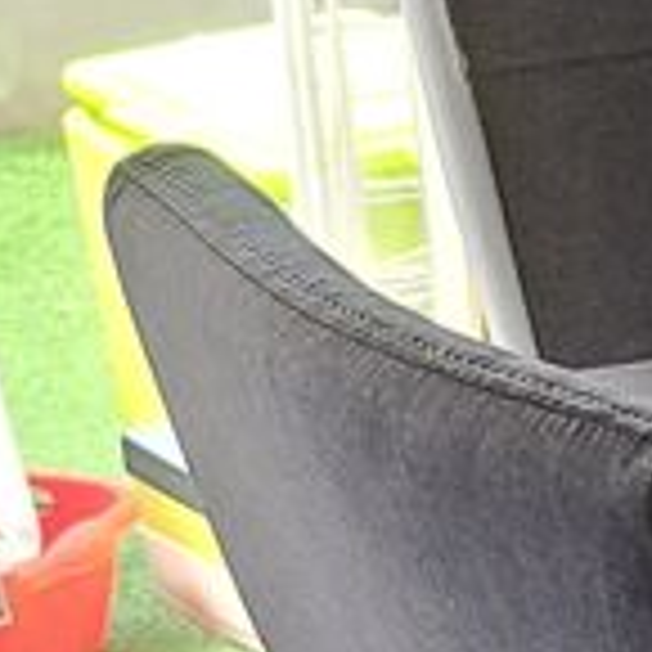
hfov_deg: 7.2
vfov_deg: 7.8
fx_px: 4496
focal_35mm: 211
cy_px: 1504
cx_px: 2091
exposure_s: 1/60
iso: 125
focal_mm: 5.4
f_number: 1.8
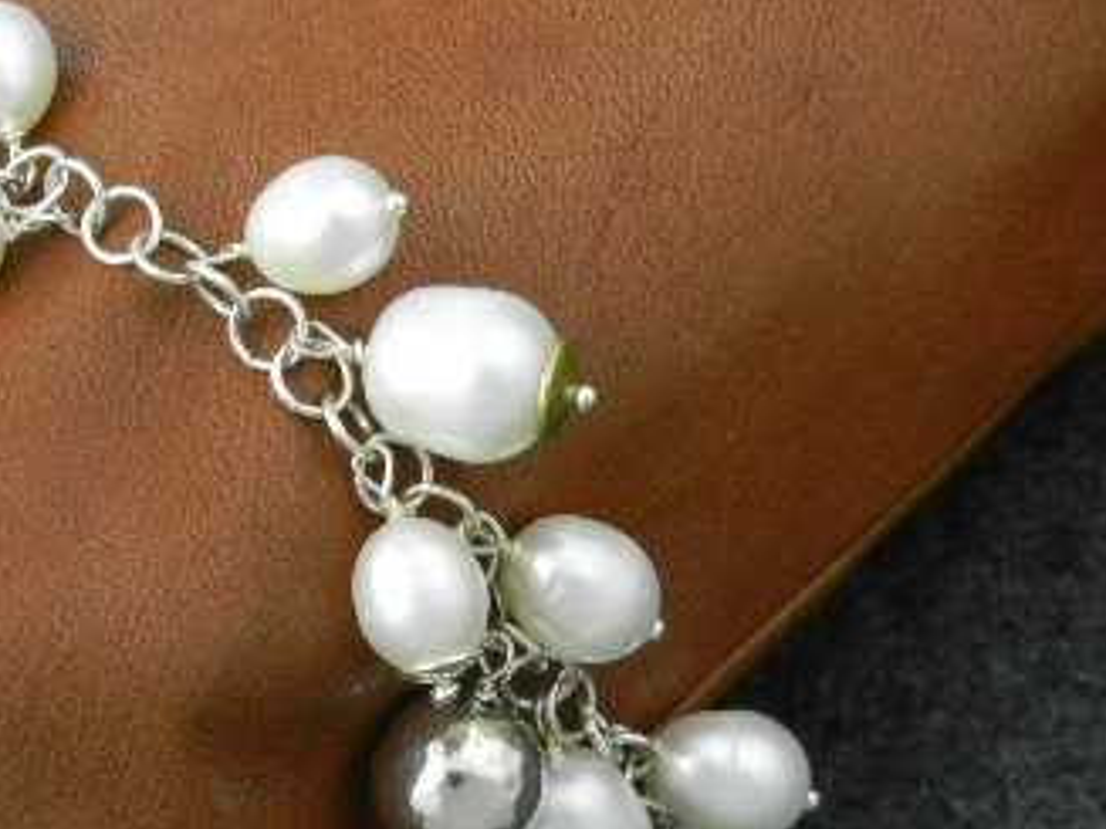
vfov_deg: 11.1
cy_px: 480
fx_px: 4248
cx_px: 375
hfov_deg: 14.8
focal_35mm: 133
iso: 200
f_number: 4.1
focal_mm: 12.2
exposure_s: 1/7.5
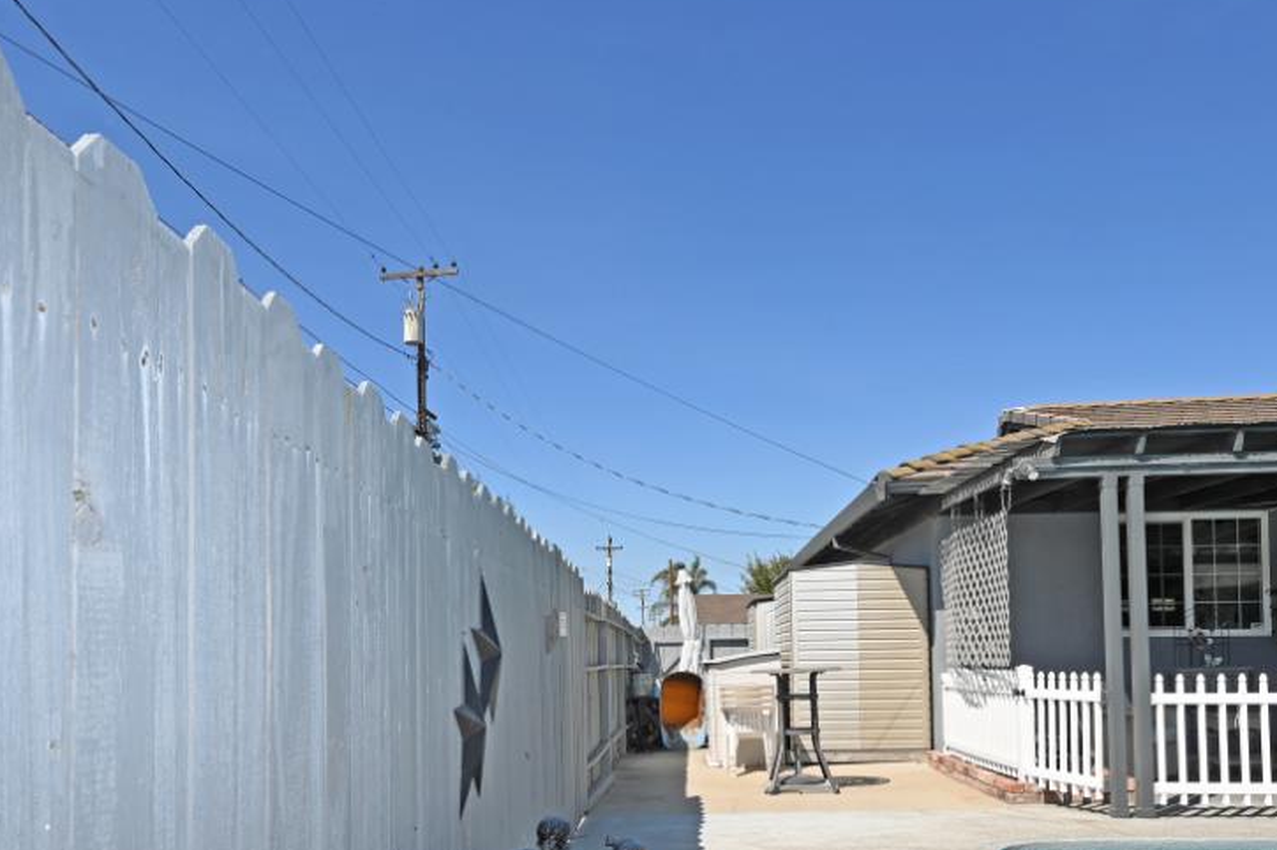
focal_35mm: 29
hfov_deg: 63.6
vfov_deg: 43.6
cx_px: 609
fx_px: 1028
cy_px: 628
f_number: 10
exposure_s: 1/200
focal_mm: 14
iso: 100
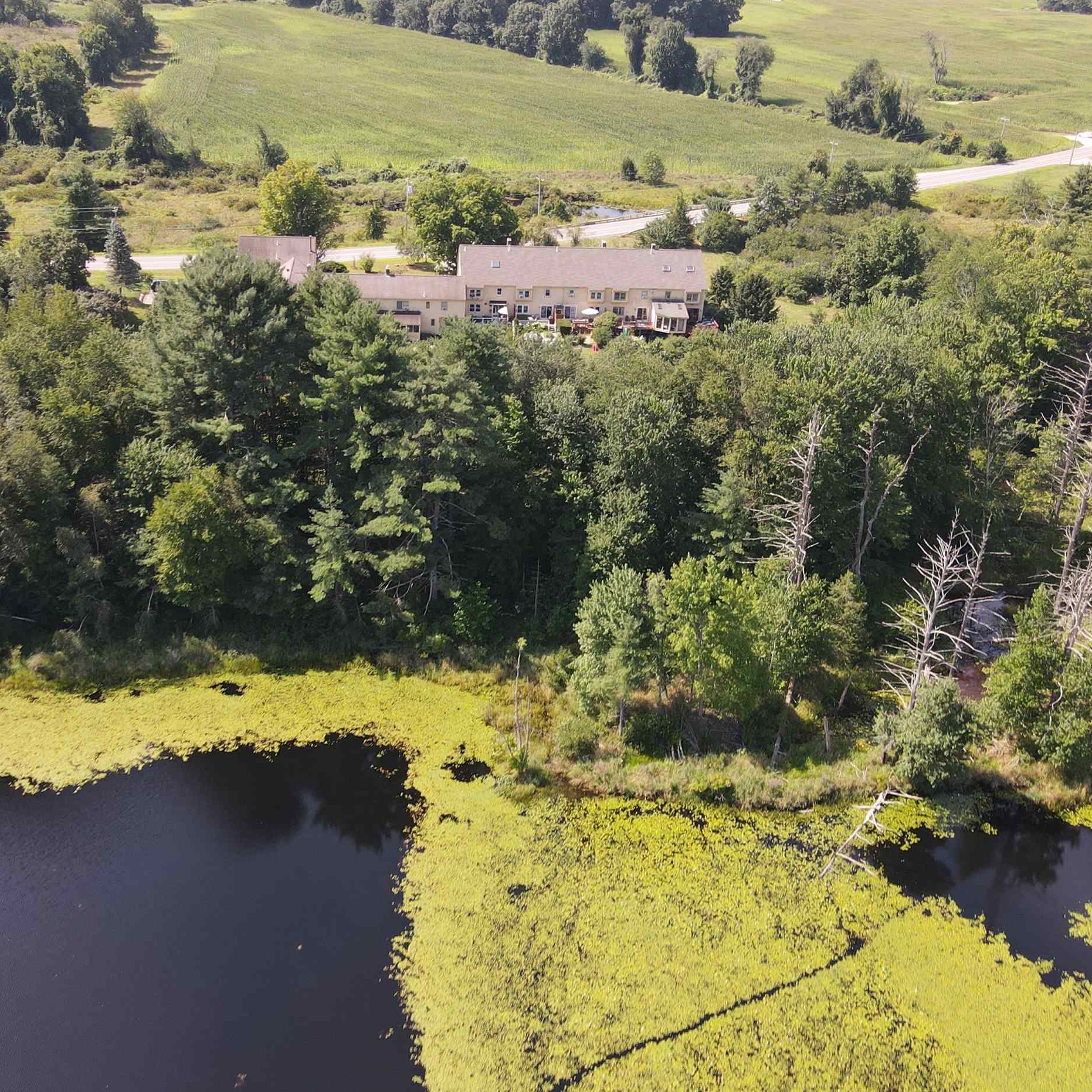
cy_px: 575
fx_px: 1249
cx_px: 496
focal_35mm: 35
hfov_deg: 47.2
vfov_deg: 47.2
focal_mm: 4.5
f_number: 2.8
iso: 100
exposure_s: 1/15
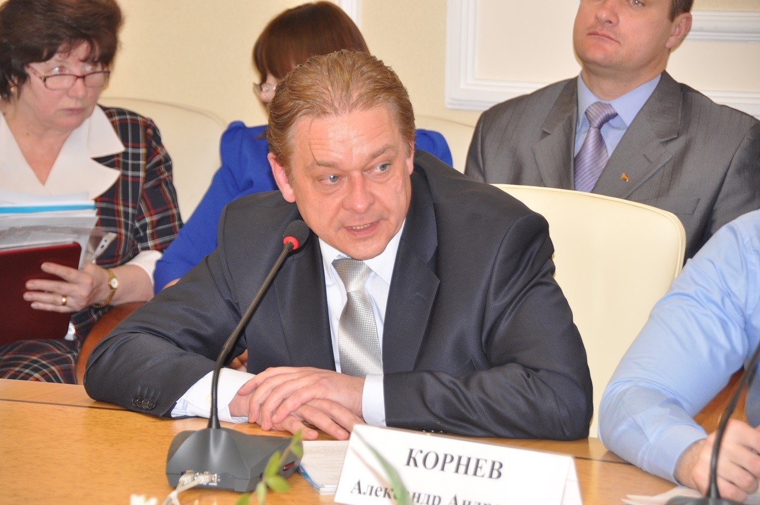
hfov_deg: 13.1
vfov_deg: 8.7
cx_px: 380
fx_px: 3321
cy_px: 252
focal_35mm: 158
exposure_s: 1/60
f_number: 5.3
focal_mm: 105
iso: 800
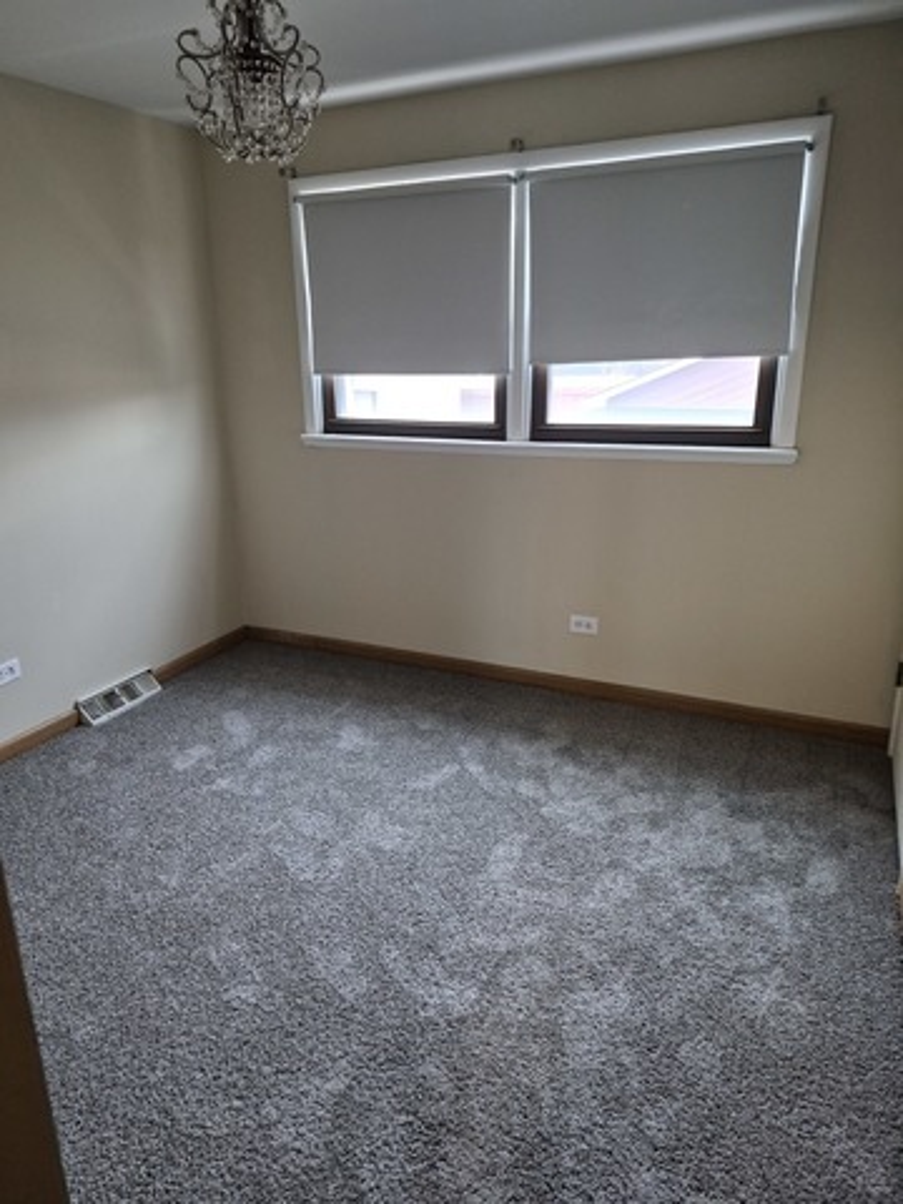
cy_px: 602
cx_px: 452
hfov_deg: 58.9
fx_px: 800
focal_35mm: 23
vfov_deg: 73.9
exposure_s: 1/120
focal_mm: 5.4
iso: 640
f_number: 1.8
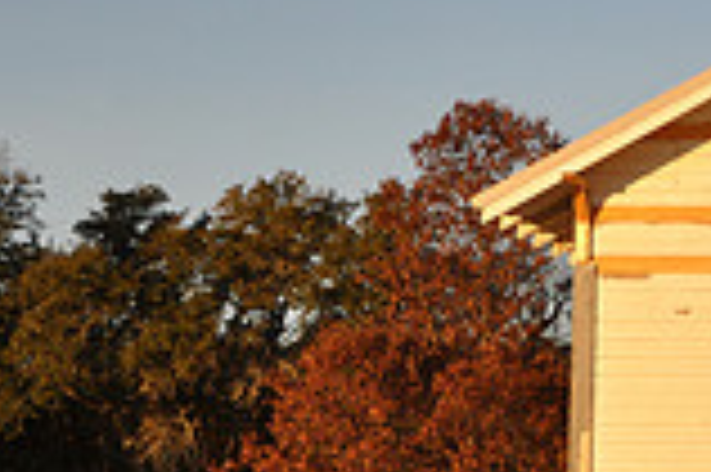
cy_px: 97
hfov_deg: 14.1
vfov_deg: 10.3
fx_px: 2604
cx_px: 1192
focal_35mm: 132
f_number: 10
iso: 200
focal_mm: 24
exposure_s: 1/100
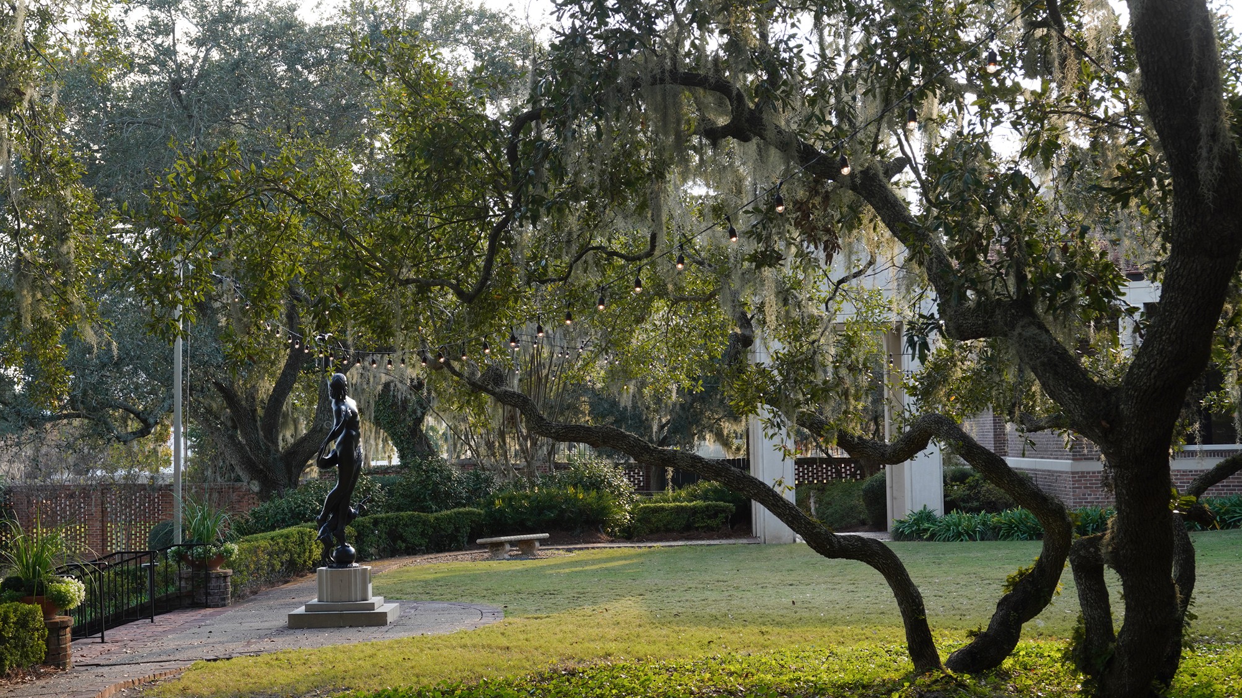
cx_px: 621
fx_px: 2074
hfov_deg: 33.3
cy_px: 384
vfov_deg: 19.1
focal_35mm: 63
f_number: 9
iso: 320
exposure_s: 1/100
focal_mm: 60
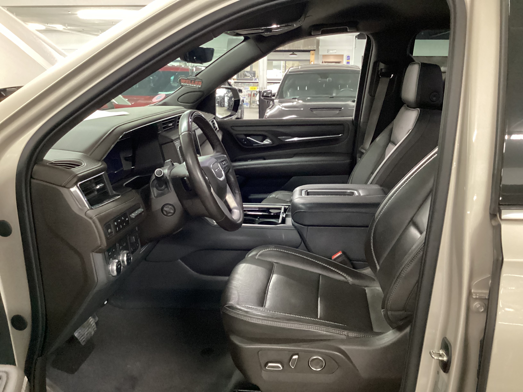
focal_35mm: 31
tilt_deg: -16.1
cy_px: 196
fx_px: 468
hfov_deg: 58.4
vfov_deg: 45.4
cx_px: 262
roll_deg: +0.0
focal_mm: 3.3
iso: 800
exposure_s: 1/25
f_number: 2.4
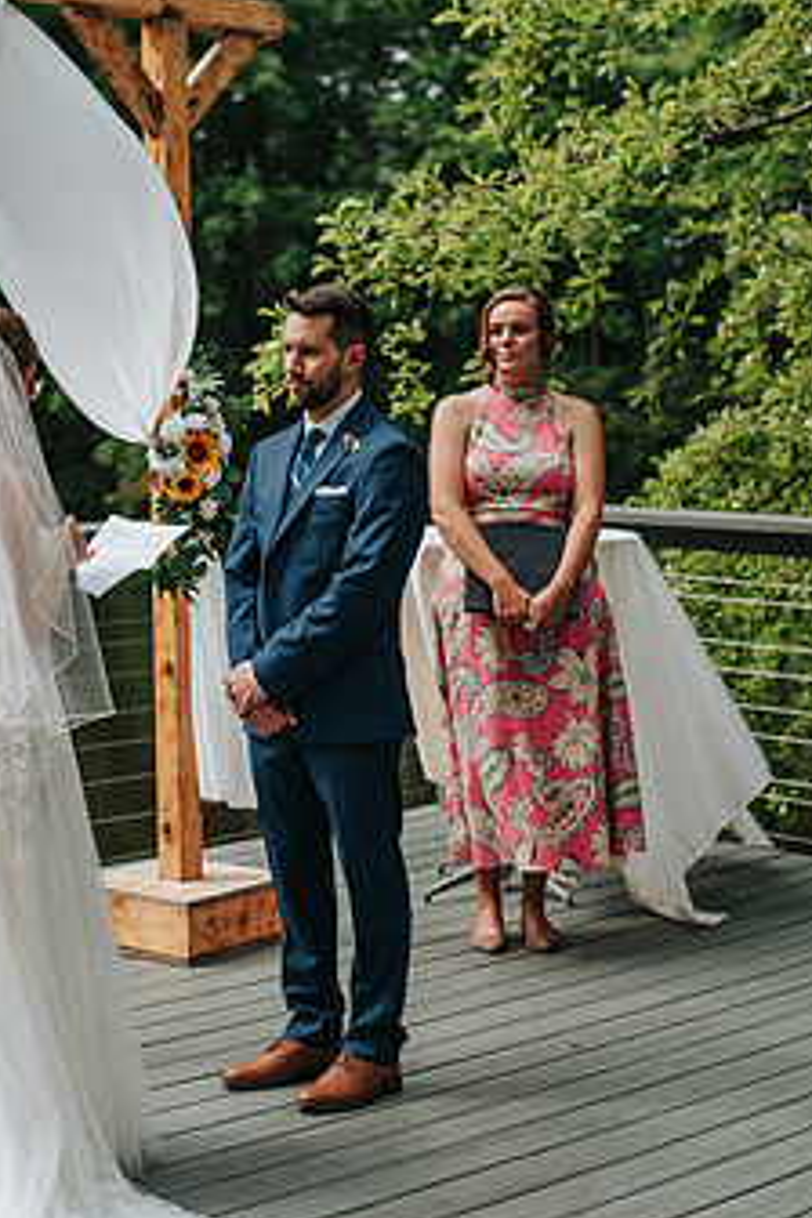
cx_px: 279
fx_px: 2267
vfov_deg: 30.1
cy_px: 602
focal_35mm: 67
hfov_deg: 20.2
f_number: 2.8
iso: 100
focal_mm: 50
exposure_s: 1/800
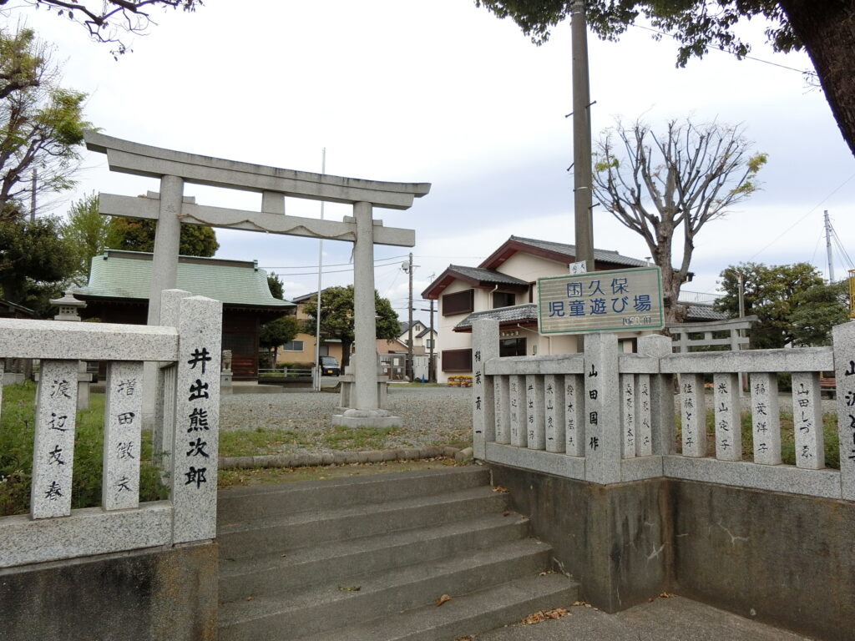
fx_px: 617
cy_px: 320
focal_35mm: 25
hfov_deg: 69.4
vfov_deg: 54.9
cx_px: 428
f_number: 3.5
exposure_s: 1/1000
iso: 125
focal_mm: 4.5
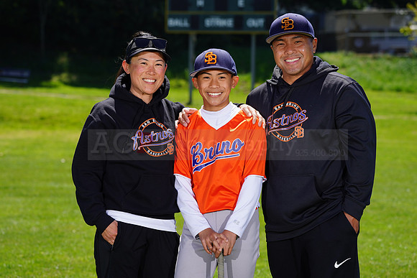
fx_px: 1831
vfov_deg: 8.7
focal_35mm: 158
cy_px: 139
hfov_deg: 13.0
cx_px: 208
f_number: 8
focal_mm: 158
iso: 100
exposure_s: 1/250
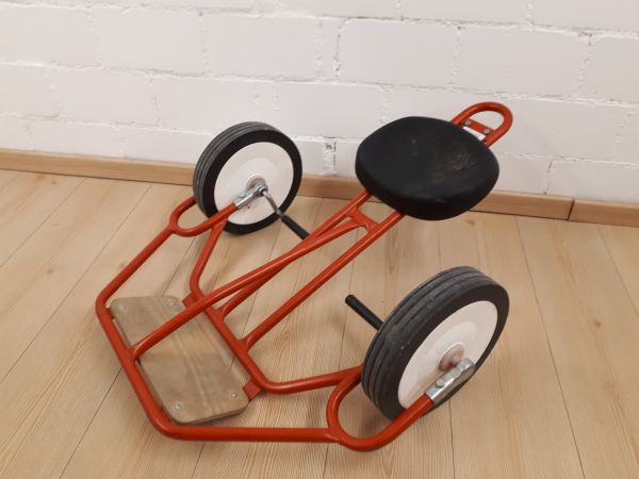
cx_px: 320
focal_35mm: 27
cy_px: 240
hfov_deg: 65.3
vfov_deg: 51.4
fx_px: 498
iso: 100
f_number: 1.9
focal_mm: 3.6
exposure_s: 1/33
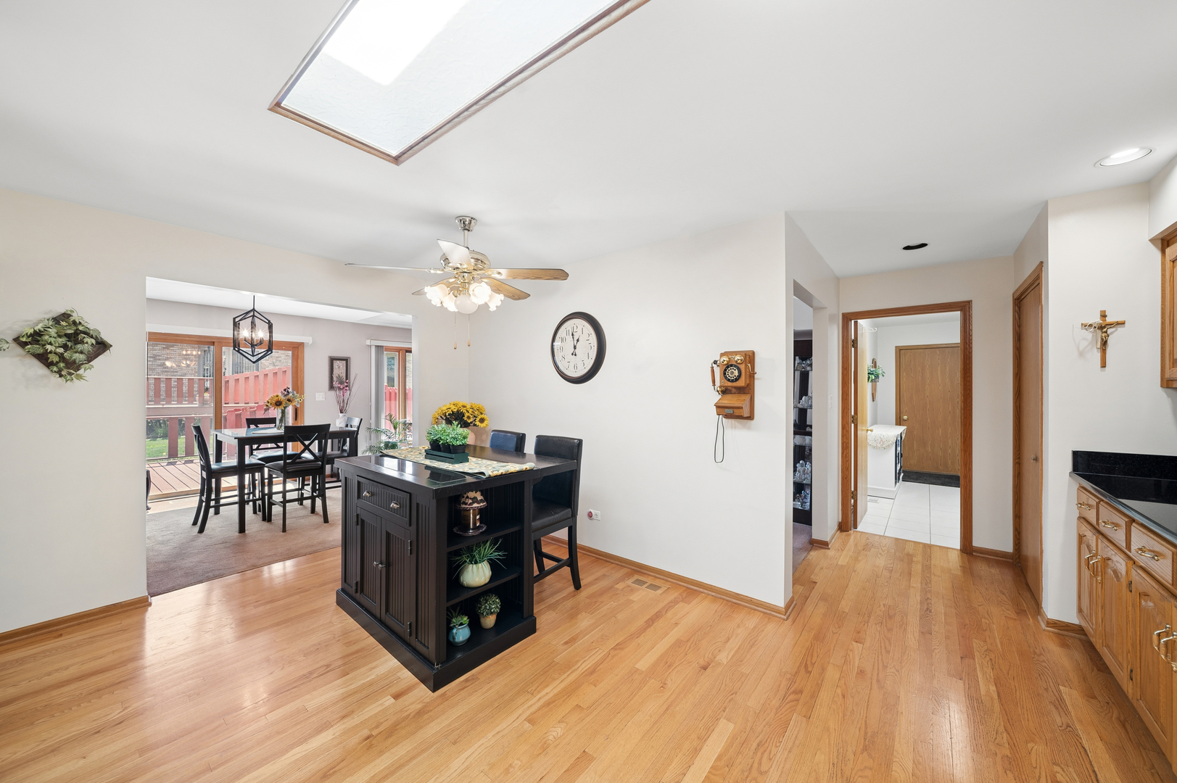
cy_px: 392
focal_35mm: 13
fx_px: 425
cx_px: 588
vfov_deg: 85.4
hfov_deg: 108.4
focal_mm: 13
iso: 400
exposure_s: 1/15
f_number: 8
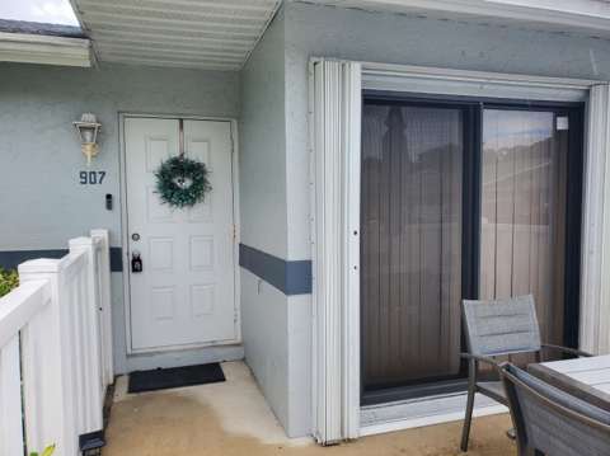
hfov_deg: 67.4
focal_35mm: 26
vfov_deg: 53.0
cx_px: 305
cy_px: 228
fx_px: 458
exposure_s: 1/286
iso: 50
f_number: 2.4
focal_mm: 4.3
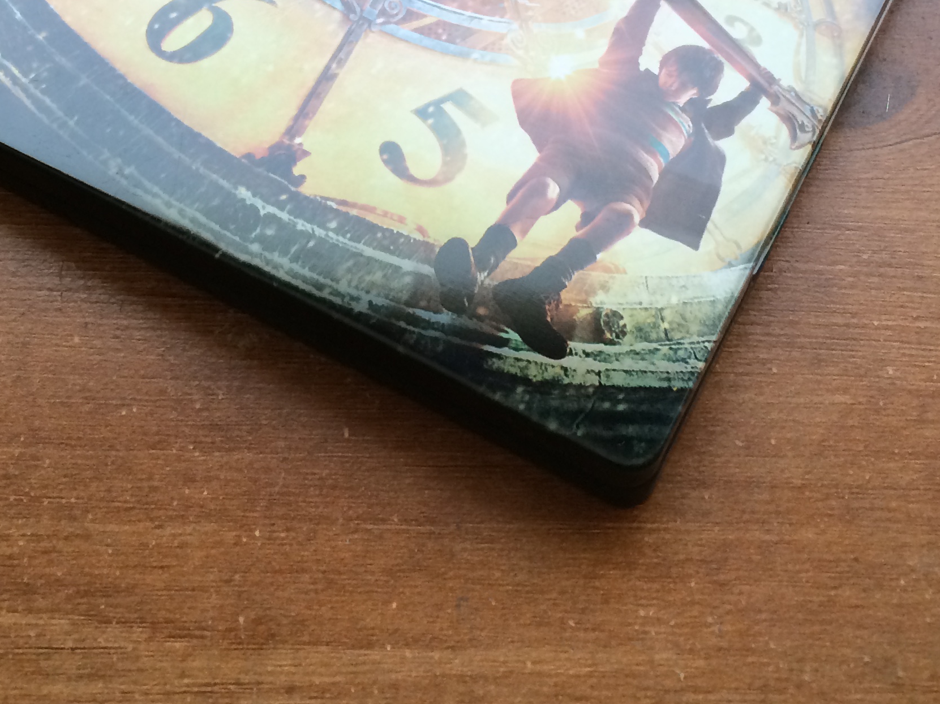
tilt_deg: -54.9
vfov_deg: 24.8
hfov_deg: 33.7
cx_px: 406
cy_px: 54
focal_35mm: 57
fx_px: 1548
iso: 80
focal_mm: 4.15
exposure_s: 1/30
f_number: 2.2
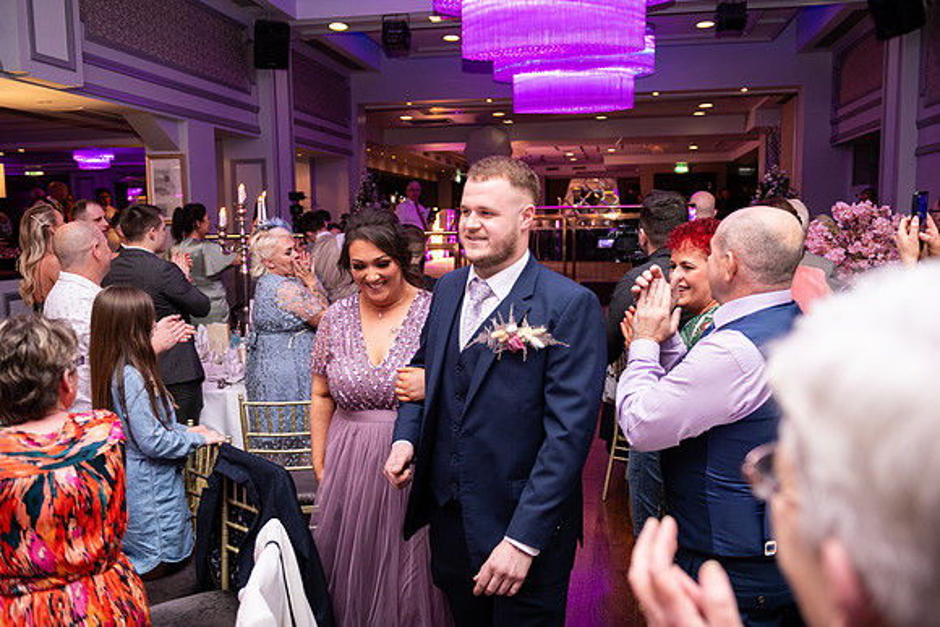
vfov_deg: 45.0
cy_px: 314
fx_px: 757
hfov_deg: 63.6
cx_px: 470
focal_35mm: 29
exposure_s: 1/160
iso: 800
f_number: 3.5
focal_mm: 29
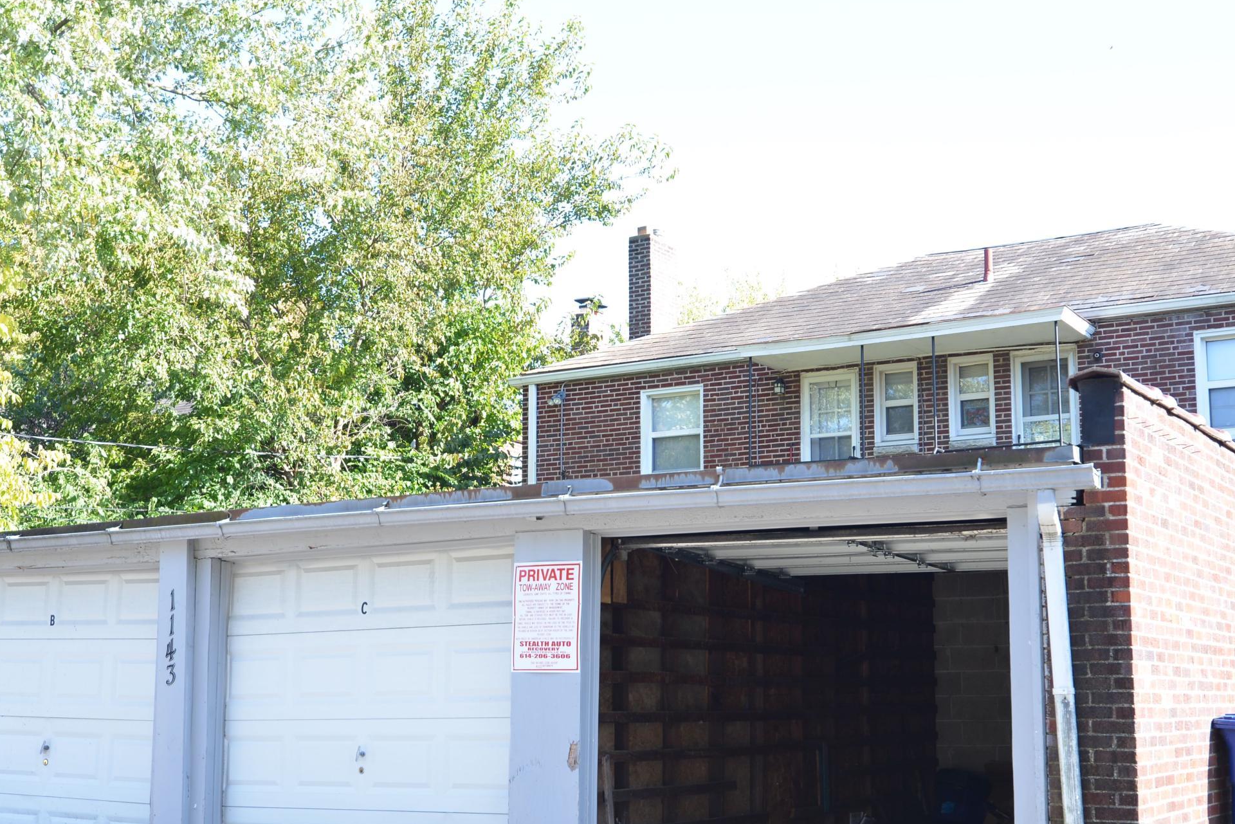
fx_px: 1716
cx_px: 641
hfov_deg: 39.6
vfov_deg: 27.0
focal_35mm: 50
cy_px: 441
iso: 200
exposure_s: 1/200
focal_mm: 32
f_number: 4.5
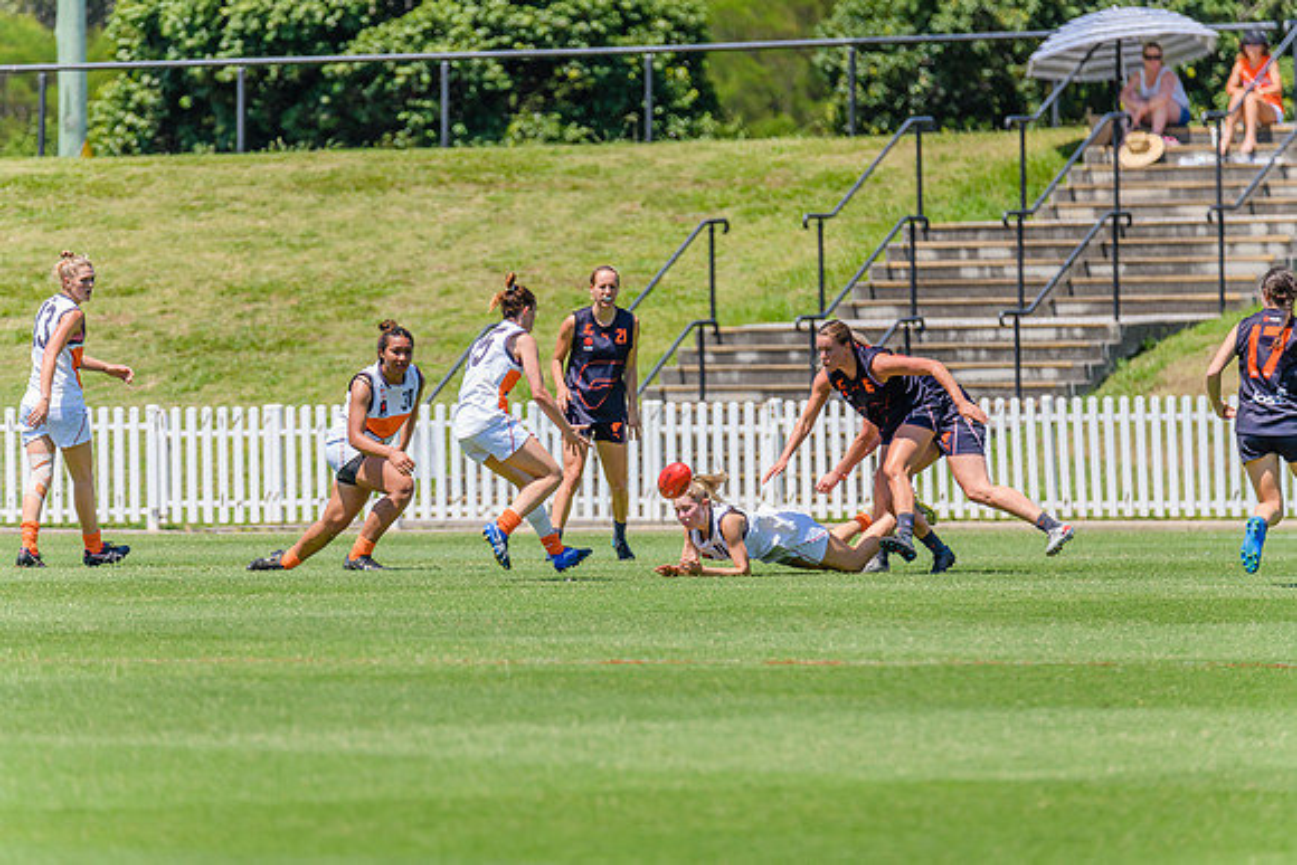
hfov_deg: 4.5
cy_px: 432
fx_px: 16576
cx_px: 648
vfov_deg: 3.0
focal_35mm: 460
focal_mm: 460
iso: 800
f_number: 9
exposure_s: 1/2000
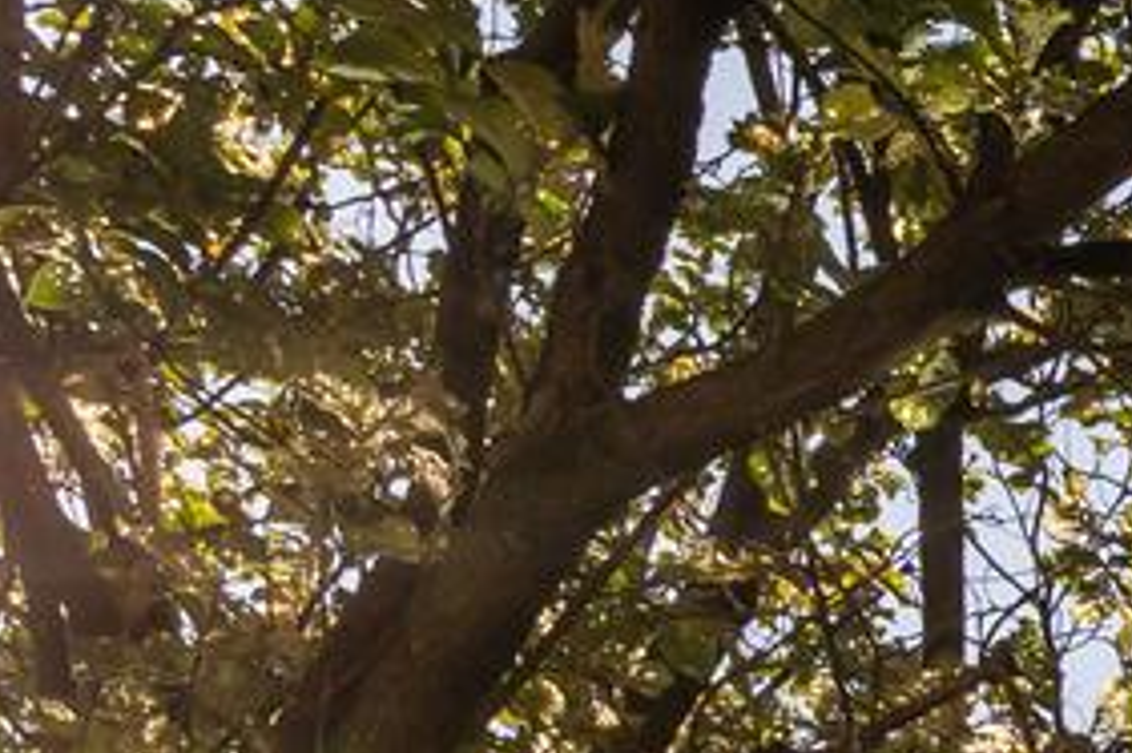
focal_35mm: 146
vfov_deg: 8.6
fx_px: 4588
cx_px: 3956
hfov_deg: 9.2
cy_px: 1760
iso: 400
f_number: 11
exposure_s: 1/400
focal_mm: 20
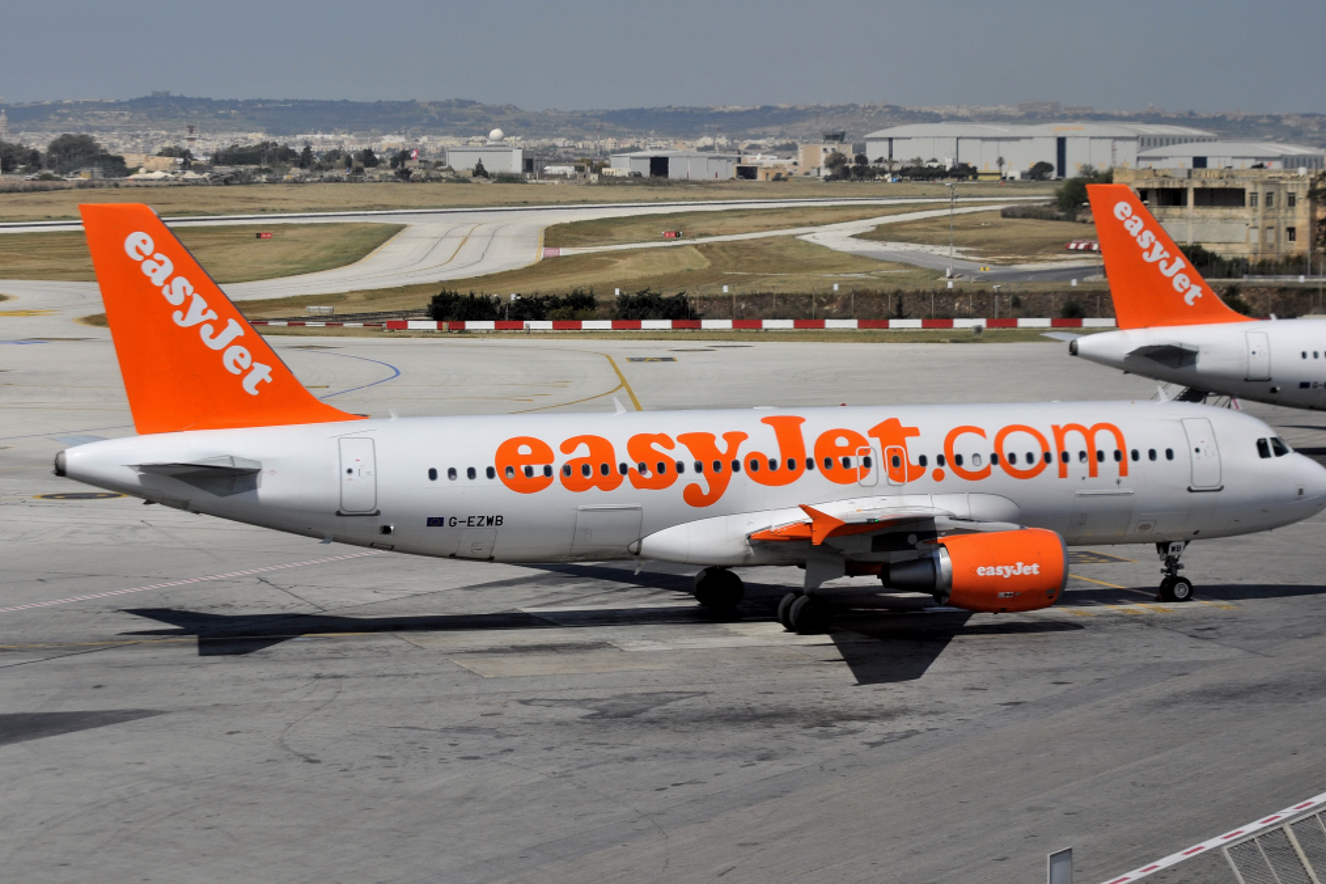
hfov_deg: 19.3
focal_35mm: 106
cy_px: 440
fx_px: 3903
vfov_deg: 12.9
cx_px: 668
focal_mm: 70
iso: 200
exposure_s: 1/160
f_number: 6.3
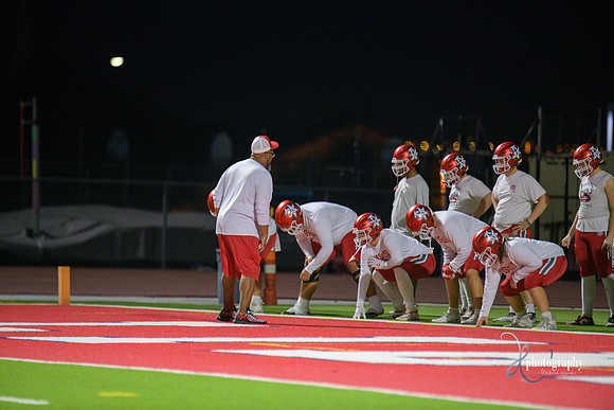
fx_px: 5118
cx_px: 307
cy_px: 205
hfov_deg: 6.9
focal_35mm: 300
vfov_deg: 4.6
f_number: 2.8
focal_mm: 300
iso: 1250
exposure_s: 1/250
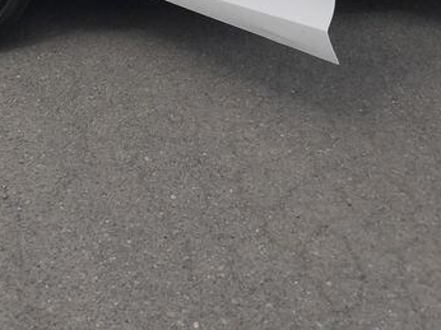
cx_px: 199
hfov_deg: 24.4
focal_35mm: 80
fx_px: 1018
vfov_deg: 16.9
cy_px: -148
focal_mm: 4.9
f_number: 10.4
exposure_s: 1/126
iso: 100
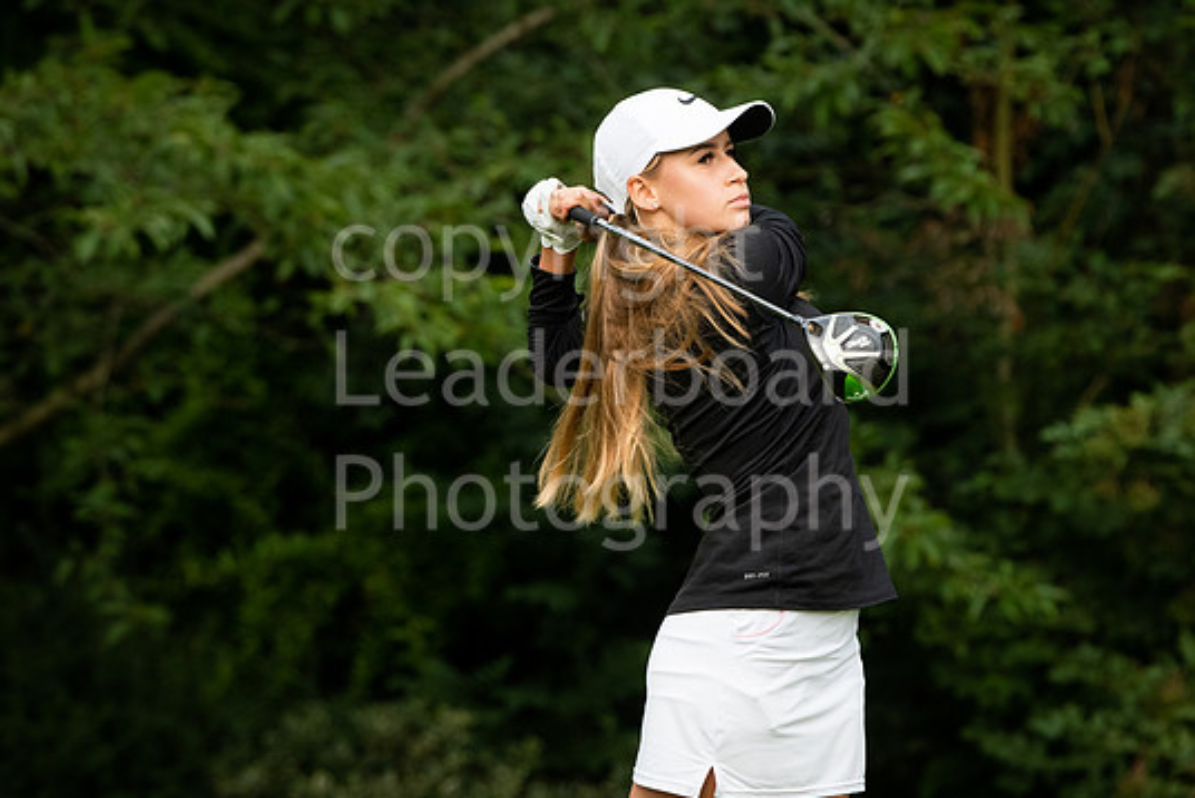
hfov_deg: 4.1
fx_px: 16705
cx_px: 624
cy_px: 389
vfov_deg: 2.7
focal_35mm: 503
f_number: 6.3
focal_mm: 310
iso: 1250
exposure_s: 1/1250
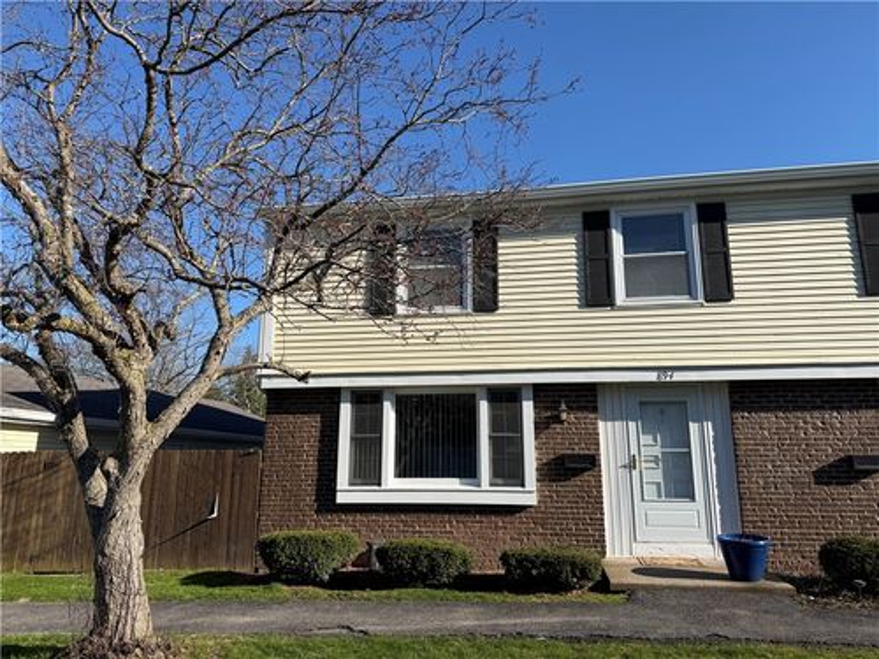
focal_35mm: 24
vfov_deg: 56.8
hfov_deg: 71.6
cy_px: 330
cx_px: 440
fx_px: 609
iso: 80
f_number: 1.78
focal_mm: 6.76
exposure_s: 1/3759
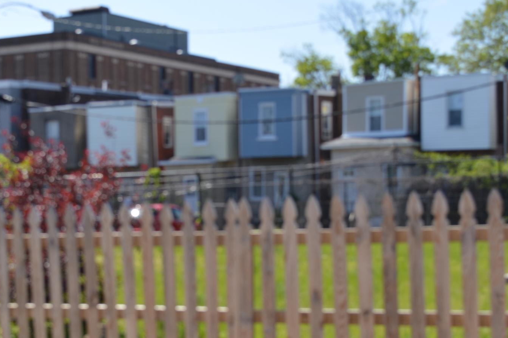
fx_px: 1124
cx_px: 164
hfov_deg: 25.3
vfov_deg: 17.0
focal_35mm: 80
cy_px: 230
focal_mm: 35
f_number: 7.1
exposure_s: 1/200
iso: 100
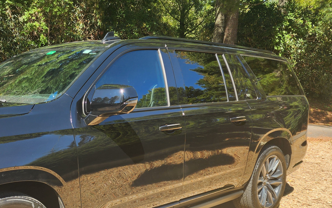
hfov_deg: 43.5
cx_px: 75
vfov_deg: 28.6
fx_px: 398
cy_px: 163
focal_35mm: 44
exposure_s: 1/392
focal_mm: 6.4
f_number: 1.8
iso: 12
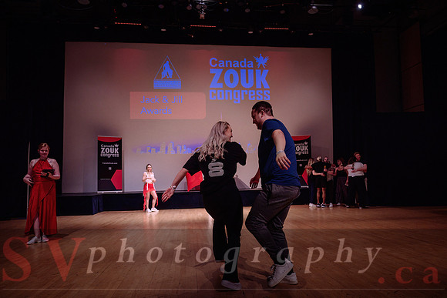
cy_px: 160
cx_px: 232
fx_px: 333
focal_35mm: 27
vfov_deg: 48.2
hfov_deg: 67.7
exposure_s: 1/400
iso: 1000
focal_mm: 24
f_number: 3.2
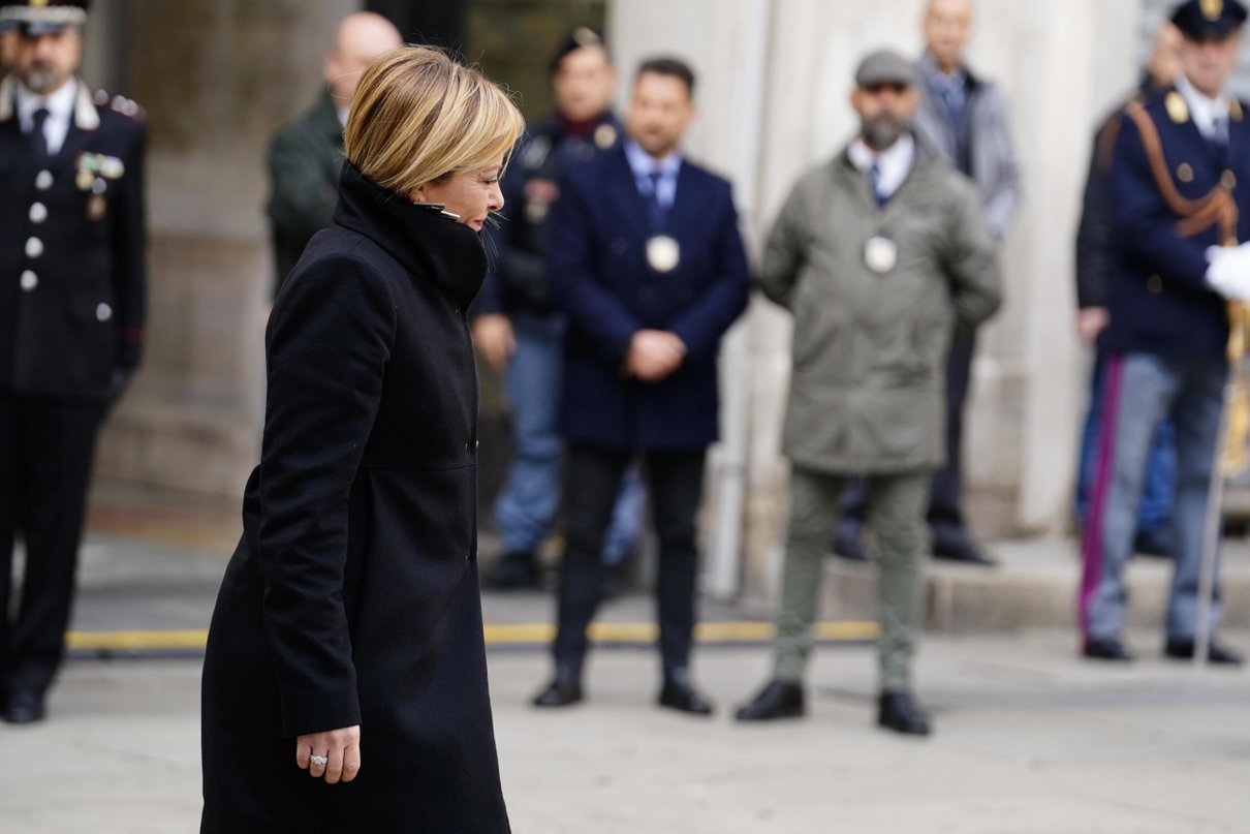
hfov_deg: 11.9
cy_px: 417
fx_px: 6007
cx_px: 625
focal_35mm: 173
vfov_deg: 7.9
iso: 800
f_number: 4
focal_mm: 173
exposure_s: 1/800
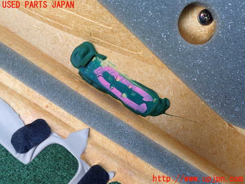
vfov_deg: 46.8
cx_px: 122
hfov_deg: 60.0
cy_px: 92
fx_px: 212
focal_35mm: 30
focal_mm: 5.4
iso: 100
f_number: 3.2
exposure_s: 1/125
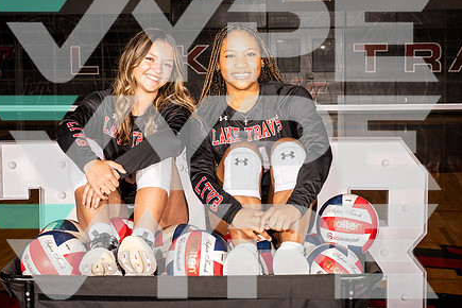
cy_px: 143
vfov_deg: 18.4
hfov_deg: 27.3
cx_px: 212
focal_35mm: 74
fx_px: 950
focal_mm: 55.5
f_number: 11
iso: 200
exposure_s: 1/250
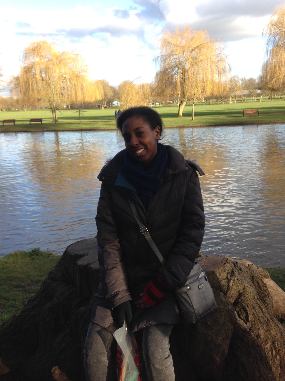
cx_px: 142
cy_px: 190
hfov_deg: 42.9
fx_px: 362
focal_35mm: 33
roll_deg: +1.3
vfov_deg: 55.4
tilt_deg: -10.0
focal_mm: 4.12
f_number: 2.4
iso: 50
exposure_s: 1/317
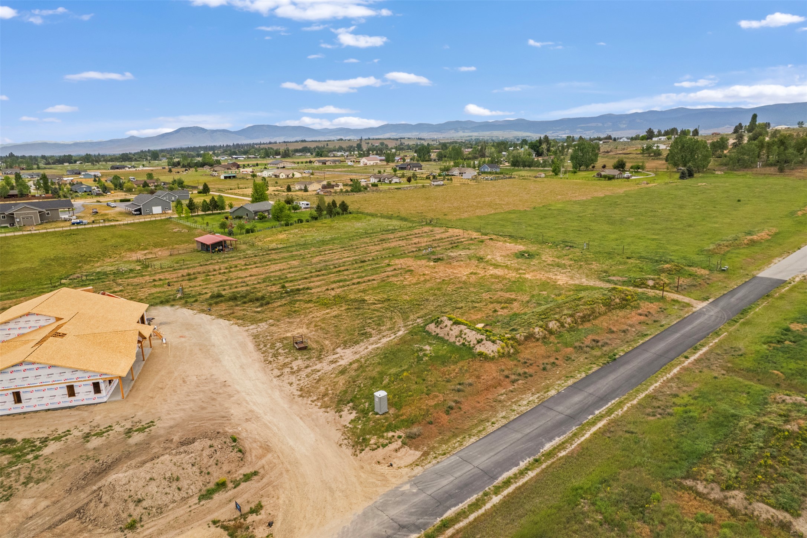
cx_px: 404
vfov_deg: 57.2
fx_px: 493
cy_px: 269
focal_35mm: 22
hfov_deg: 78.6
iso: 140
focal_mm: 8.38
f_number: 2.8
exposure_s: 1/160
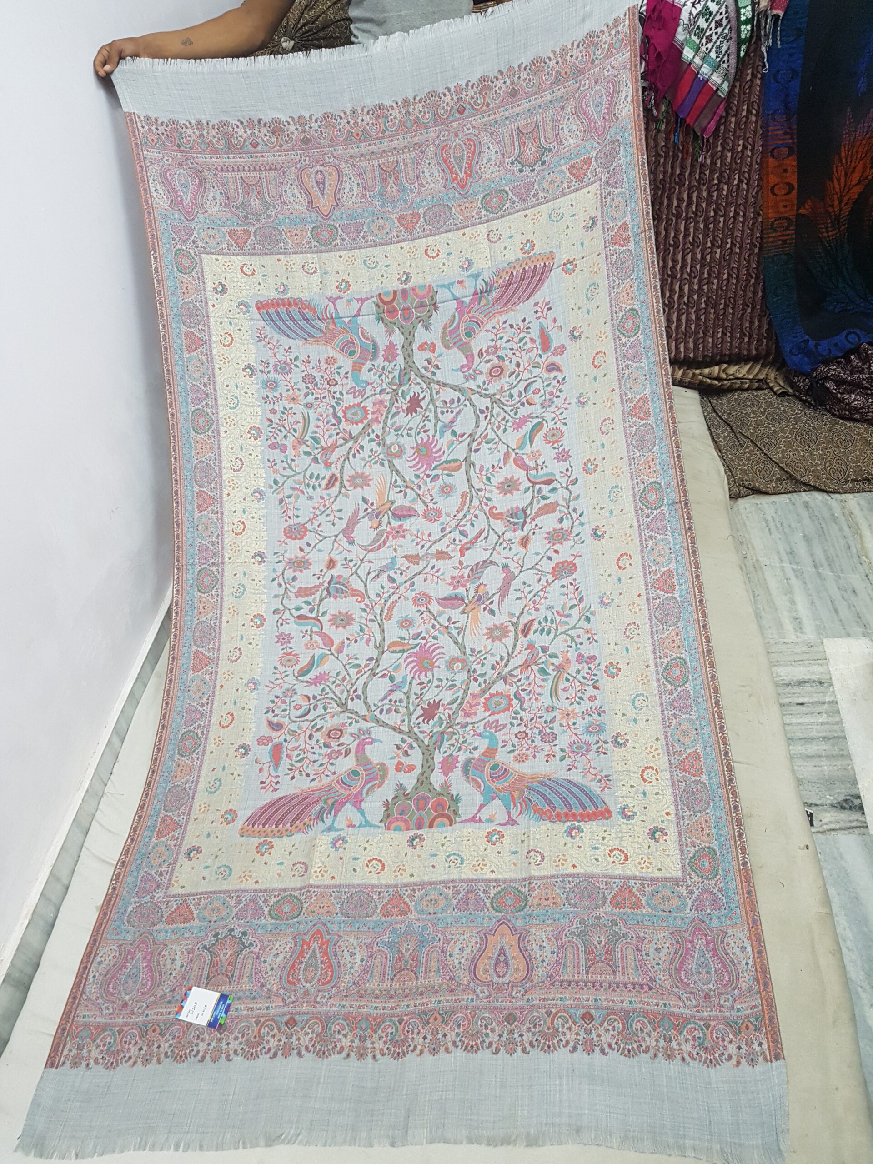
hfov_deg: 53.1
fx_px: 874
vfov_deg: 67.3
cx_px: 436
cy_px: 582
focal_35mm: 26
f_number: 1.7
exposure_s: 1/25
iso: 200
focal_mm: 4.2
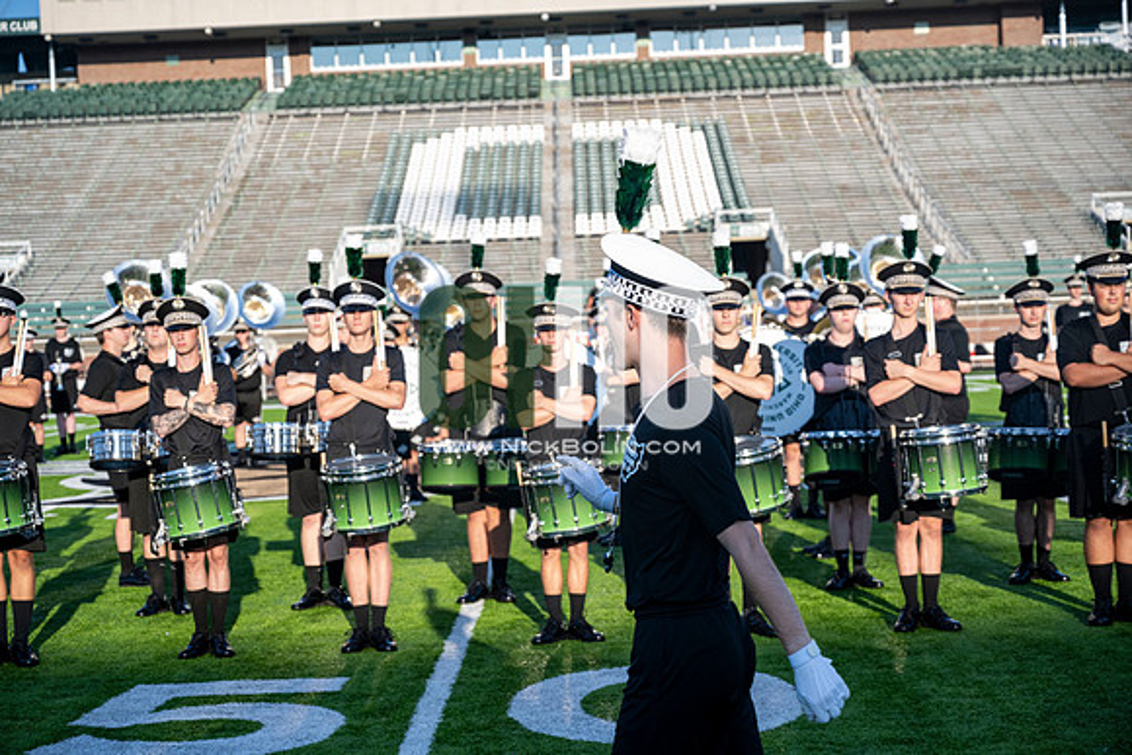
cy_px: 378
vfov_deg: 21.6
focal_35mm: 63
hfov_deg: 31.9
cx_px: 566
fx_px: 1981
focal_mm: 63
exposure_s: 1/1250
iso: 320
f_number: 4
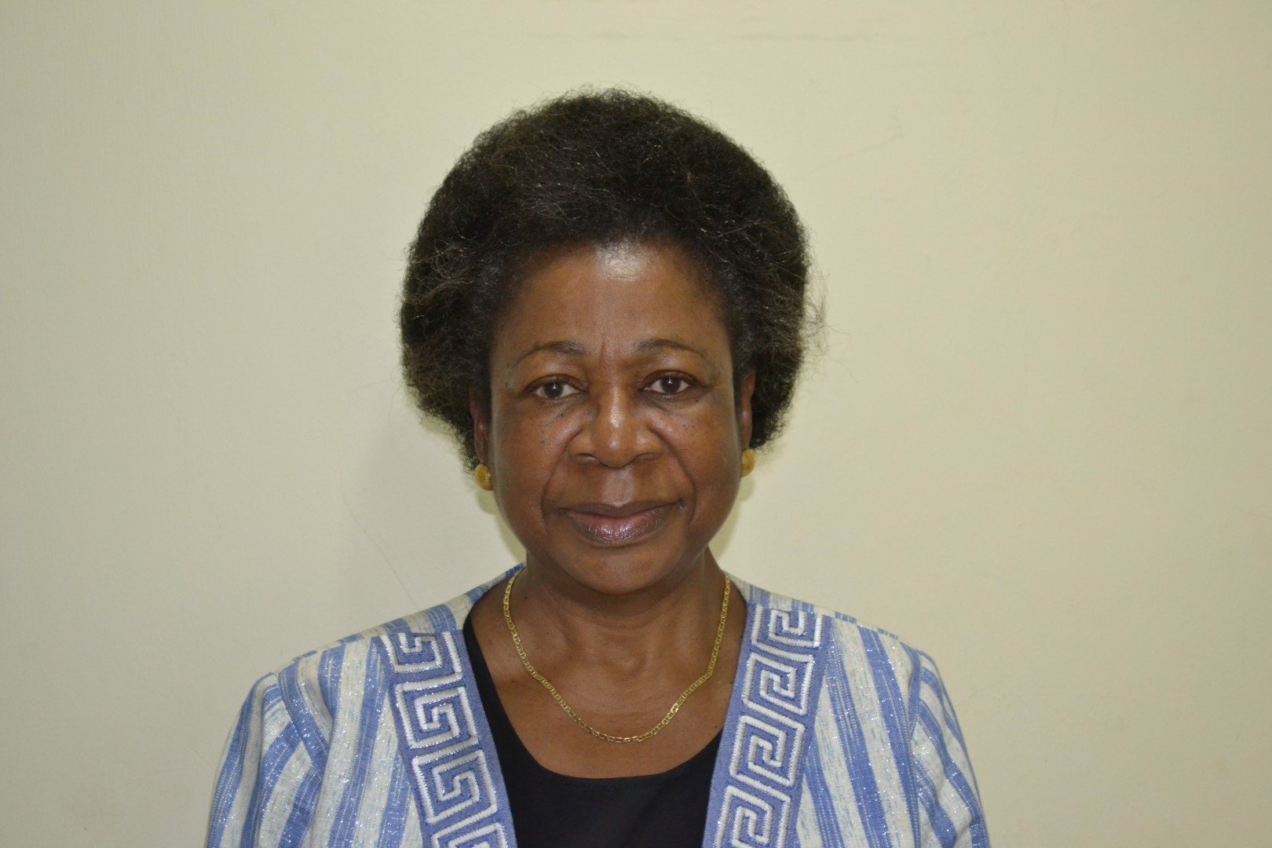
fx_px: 2120
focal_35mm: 60
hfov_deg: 33.4
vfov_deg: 22.6
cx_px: 636
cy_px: 424
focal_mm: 40
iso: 1600
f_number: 5.3
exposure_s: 1/60
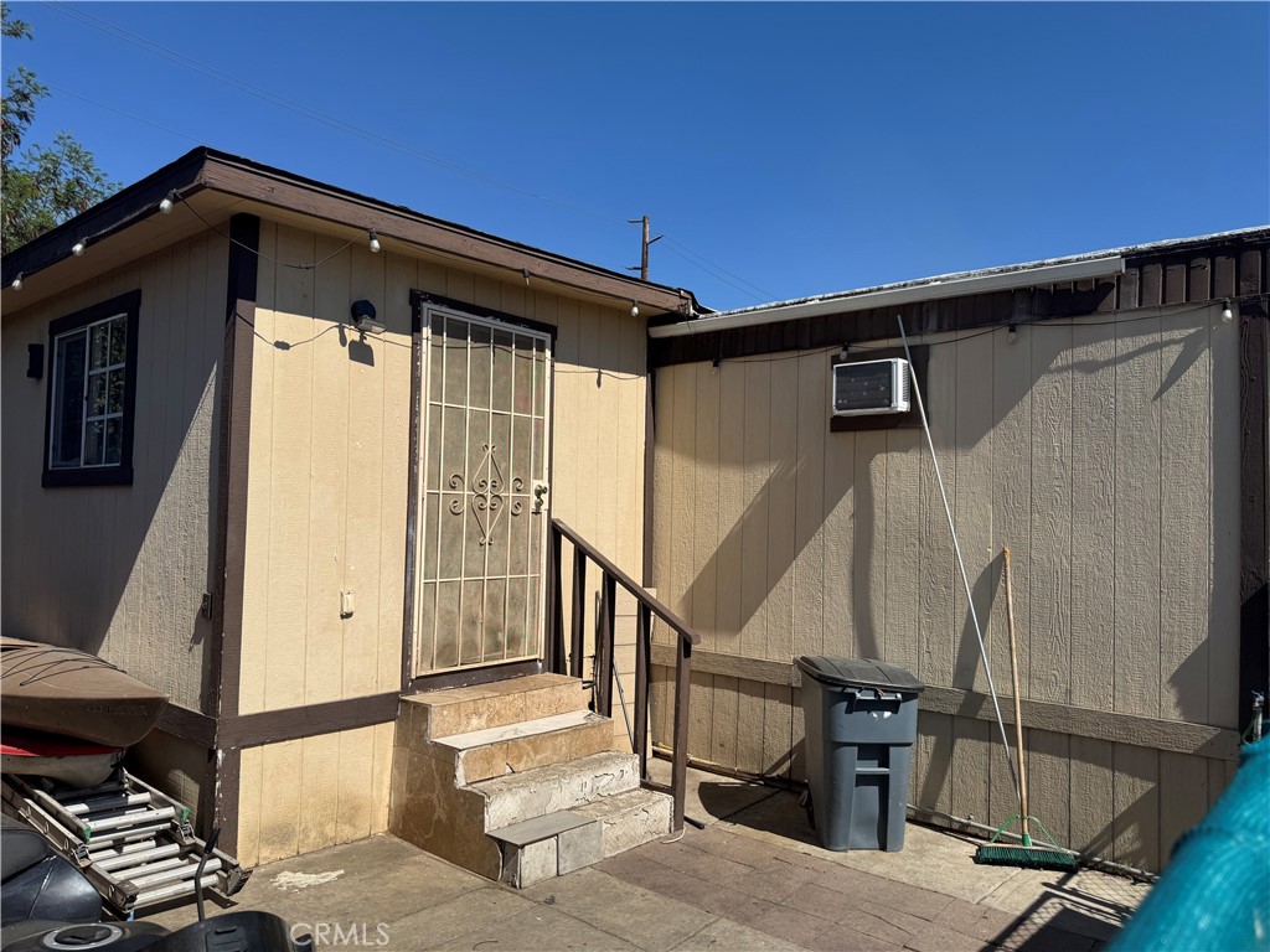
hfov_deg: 71.6
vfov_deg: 56.8
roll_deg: -1.9
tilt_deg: +1.7
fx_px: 881
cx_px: 635
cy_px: 476
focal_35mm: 24
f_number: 1.78
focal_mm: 6.76
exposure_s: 1/7092
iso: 80
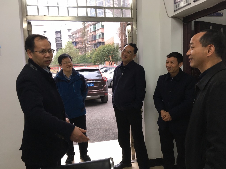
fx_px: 189
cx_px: 113
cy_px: 84
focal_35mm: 29
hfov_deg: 61.7
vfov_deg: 48.2
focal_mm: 4.15
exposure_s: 1/33
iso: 125
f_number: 2.2
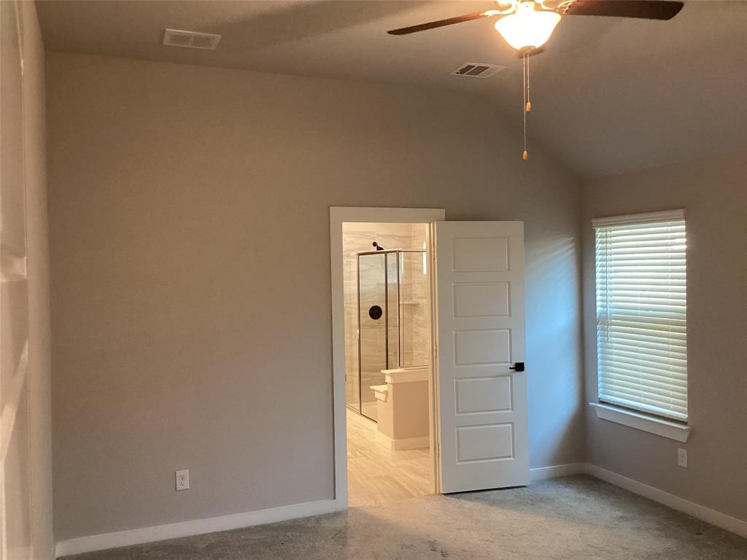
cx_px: 374
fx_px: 669
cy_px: 280
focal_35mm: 31
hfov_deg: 58.4
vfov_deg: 45.4
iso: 320
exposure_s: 1/60
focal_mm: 3.3
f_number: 2.4
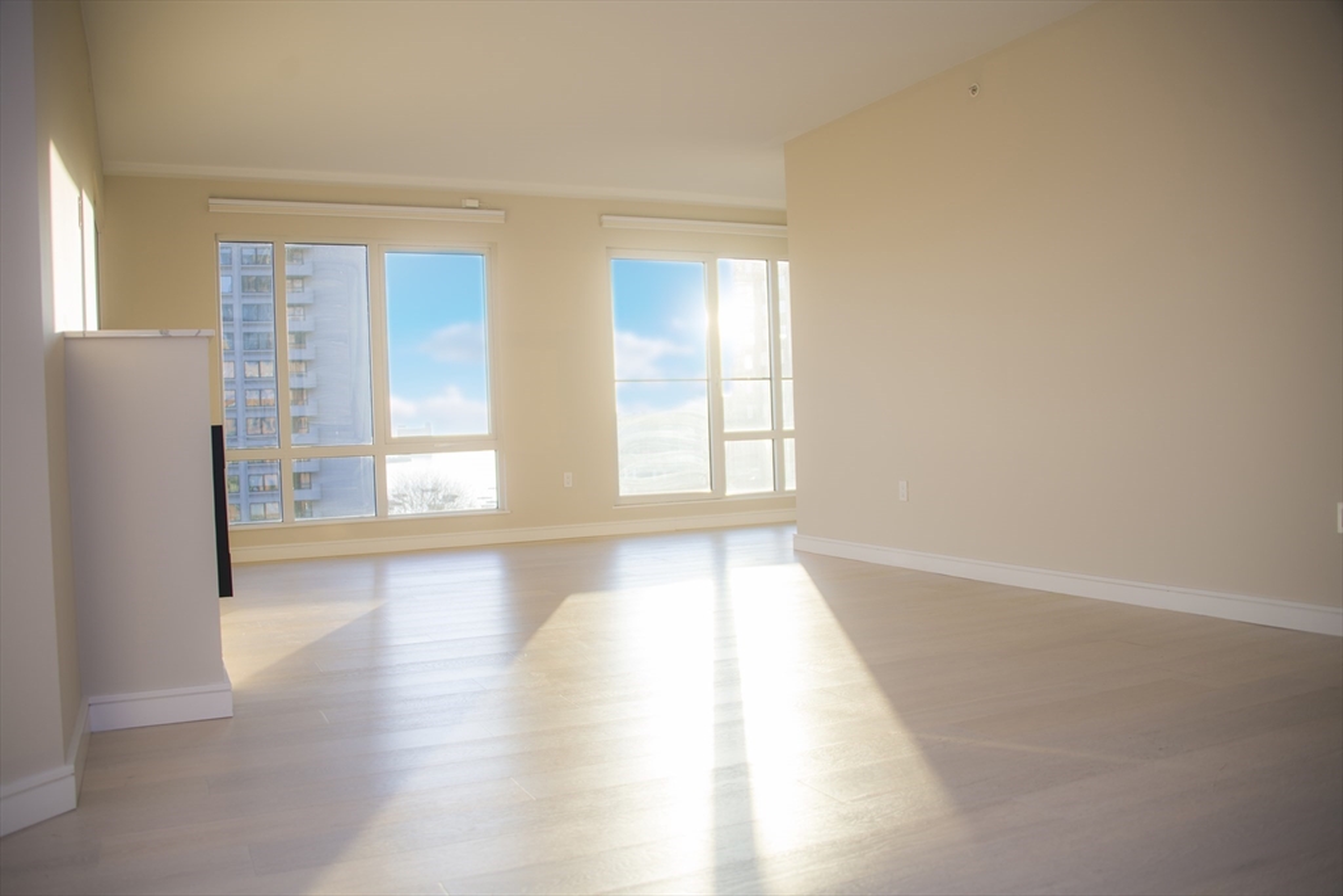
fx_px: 1045
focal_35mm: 28
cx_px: 672
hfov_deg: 65.5
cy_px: 448
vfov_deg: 46.4
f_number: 3.5
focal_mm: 28
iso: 100
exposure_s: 1/125
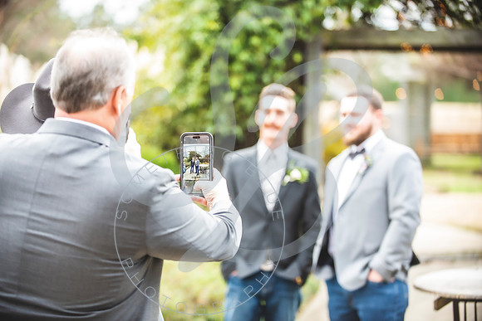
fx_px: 1366
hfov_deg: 20.0
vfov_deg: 13.4
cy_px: 160
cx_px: 241
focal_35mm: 102
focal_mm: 102
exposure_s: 1/640
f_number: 2.8
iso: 1600
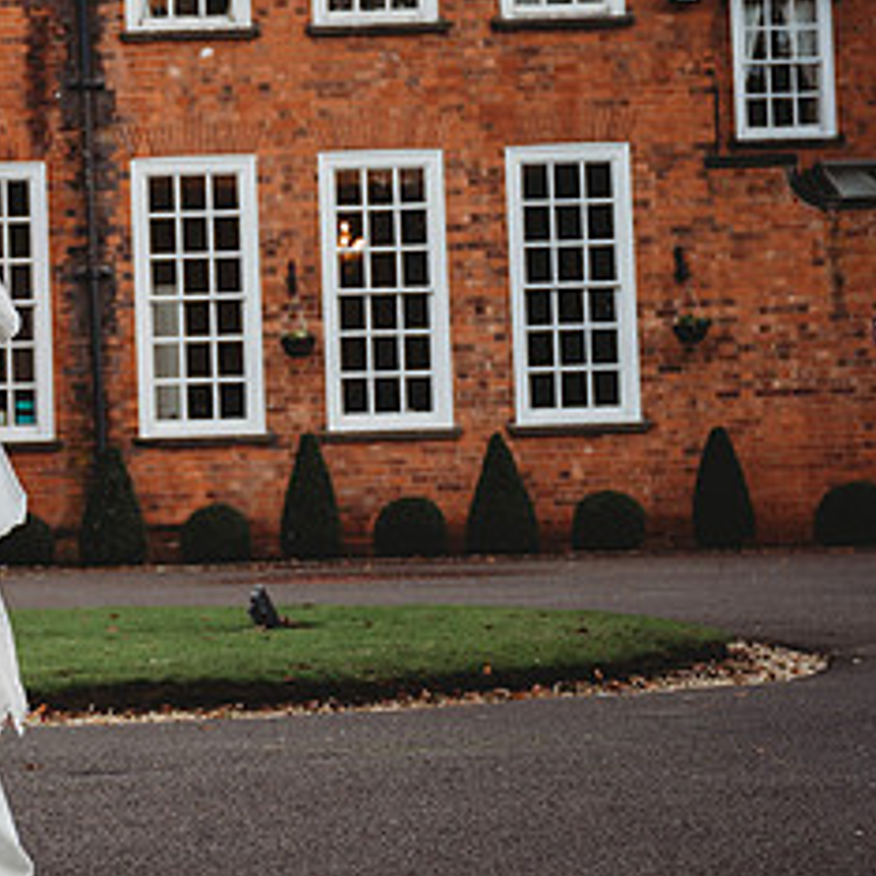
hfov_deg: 17.2
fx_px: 2777
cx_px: -127
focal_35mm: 97
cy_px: 348
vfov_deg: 17.9
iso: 100
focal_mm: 46
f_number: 2.8
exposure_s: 1/200
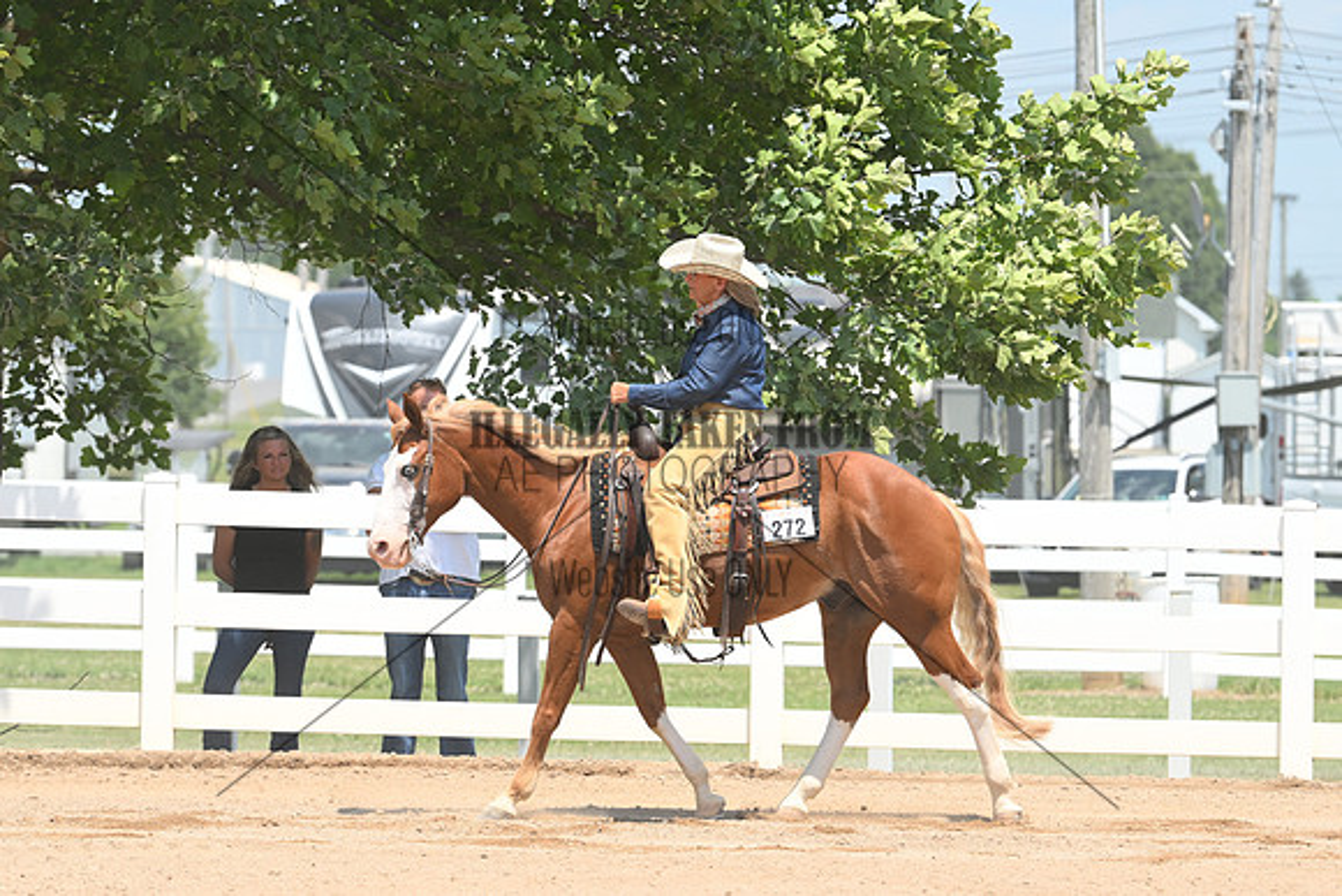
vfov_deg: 5.4
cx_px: 671
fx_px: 9508
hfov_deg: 8.1
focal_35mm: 255
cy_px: 448
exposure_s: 1/1347
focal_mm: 170
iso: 250
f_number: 5
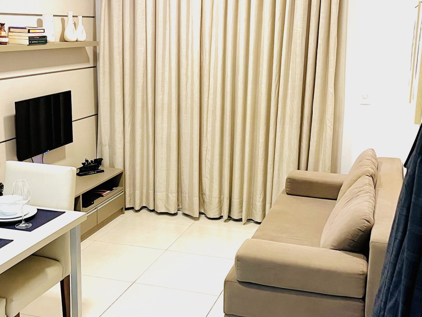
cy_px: 167
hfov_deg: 40.4
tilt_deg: -14.2
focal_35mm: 47
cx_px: 225
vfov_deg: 30.9
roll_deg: -2.1
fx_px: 573
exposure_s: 1/60
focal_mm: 5.1
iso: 200
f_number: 1.6
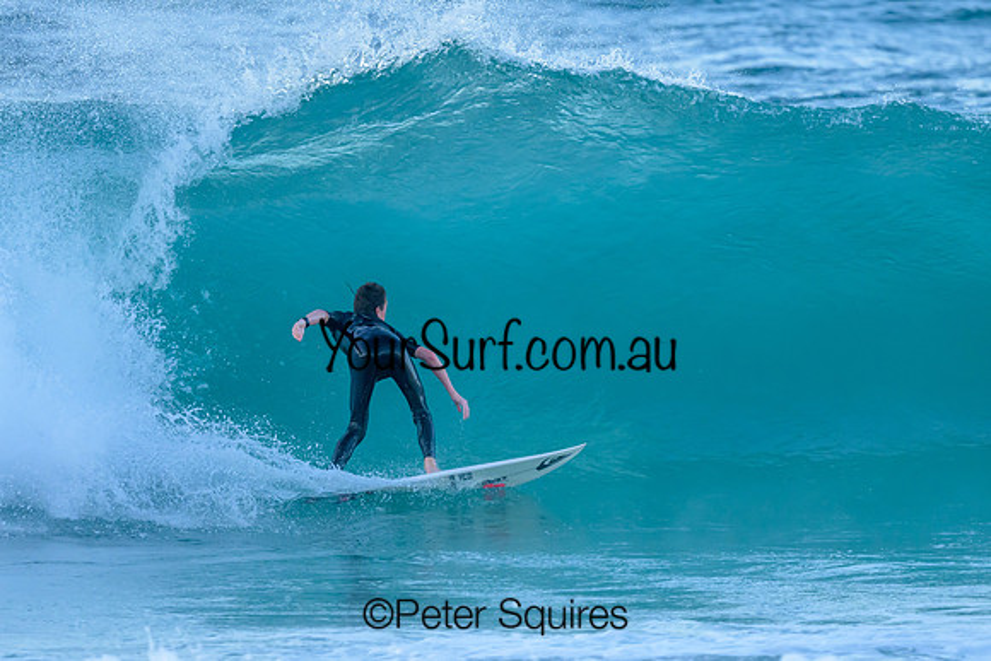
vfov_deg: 1.4
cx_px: 458
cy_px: 394
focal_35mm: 953
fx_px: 26230
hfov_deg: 2.2
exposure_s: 1/1600
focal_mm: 800
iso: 2500
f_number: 6.3
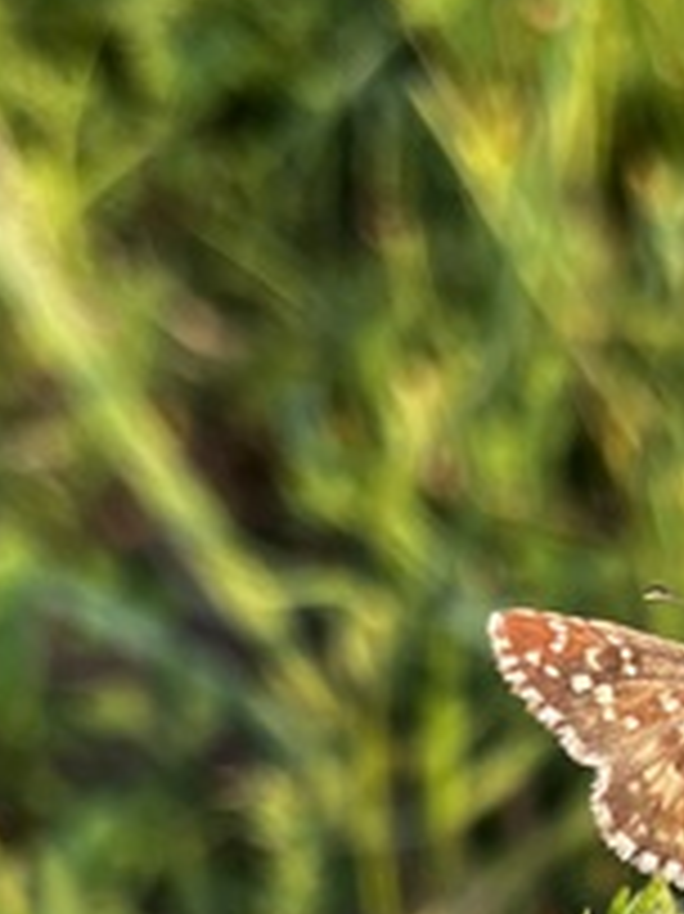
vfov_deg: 22.8
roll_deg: +8.3
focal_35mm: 82
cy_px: 946
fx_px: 2163
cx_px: 698
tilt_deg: -40.7
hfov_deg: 17.5
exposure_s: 1/313
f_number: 1.6
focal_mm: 5.1
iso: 50
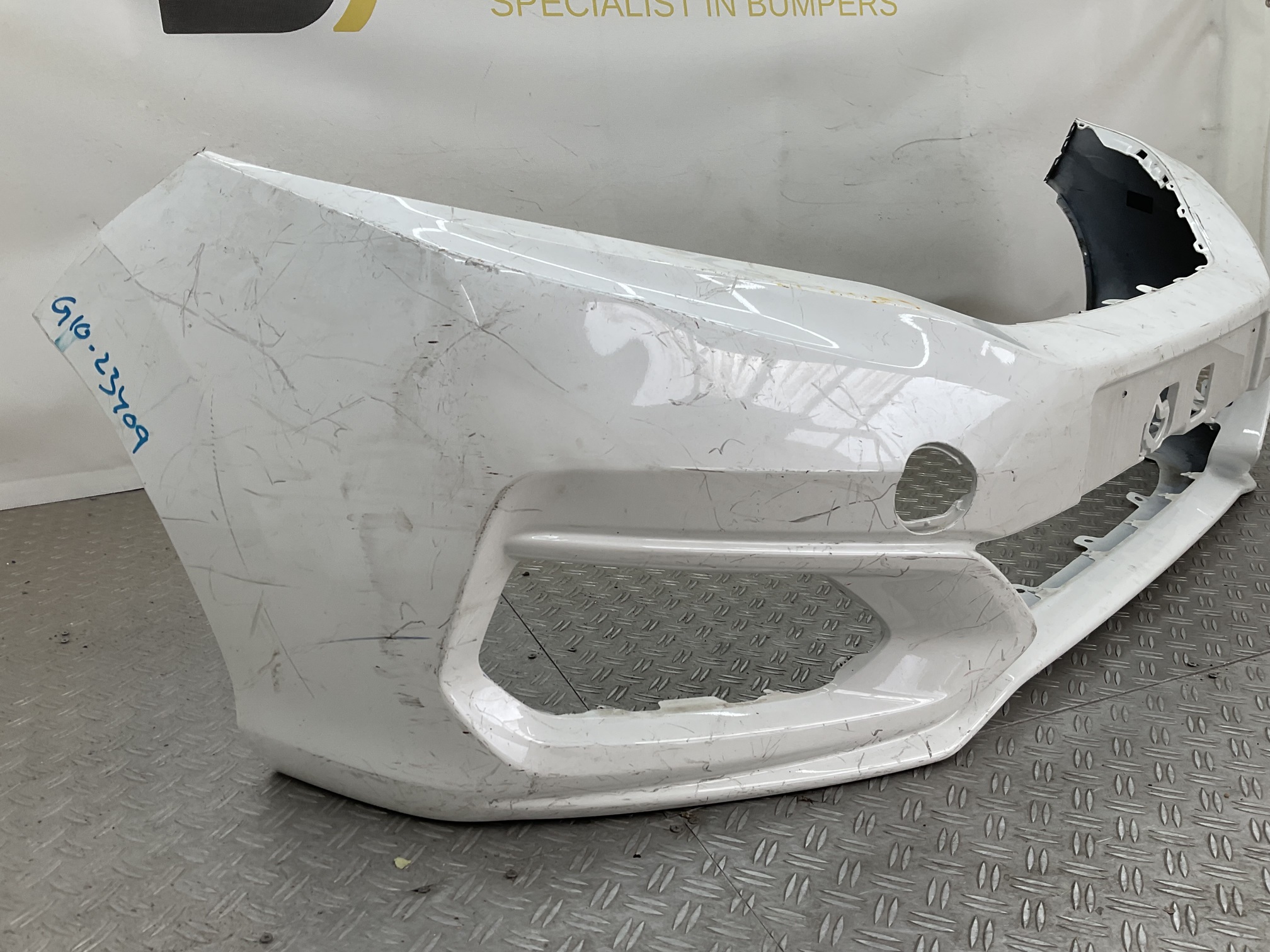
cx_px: 635
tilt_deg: -17.1
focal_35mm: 29
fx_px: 1064
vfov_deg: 48.2
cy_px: 476
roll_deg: -0.9
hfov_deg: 61.7
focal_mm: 3
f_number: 1.8
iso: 16
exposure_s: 1/159
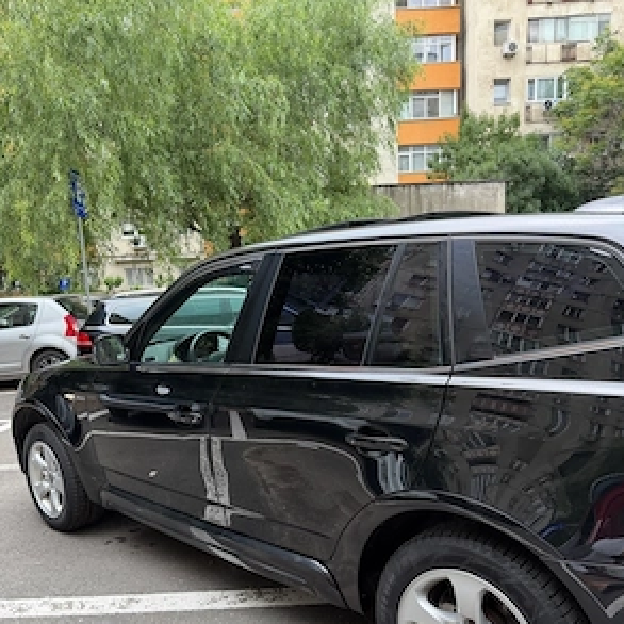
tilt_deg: -9.1
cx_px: 311
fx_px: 591
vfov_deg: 54.8
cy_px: 400
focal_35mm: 29
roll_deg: +1.9
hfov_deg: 55.6
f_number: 1.78
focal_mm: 6.76
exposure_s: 1/111
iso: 200
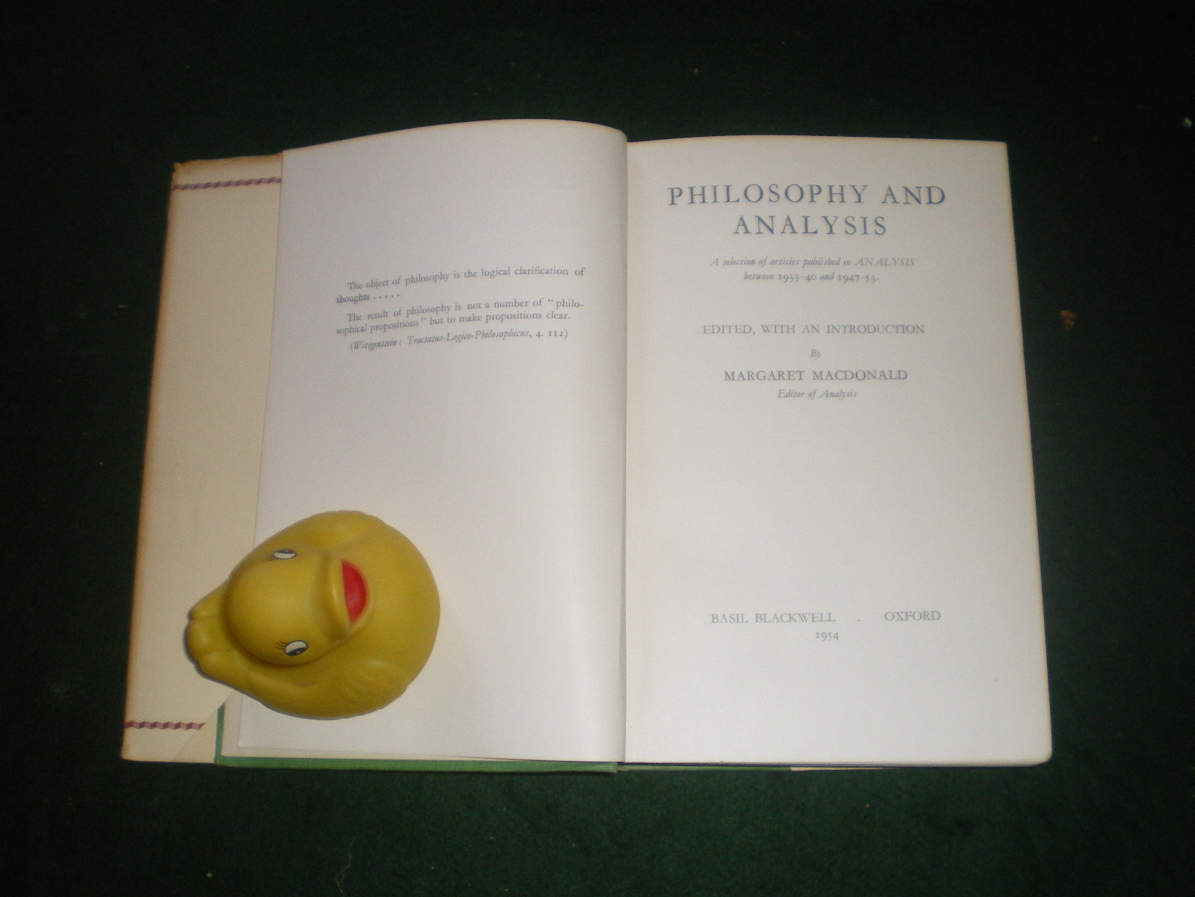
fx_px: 1312
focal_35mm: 38
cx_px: 598
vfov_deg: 37.7
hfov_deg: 49.0
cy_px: 448
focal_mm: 6.3
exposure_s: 1/50
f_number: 3.1
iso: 200
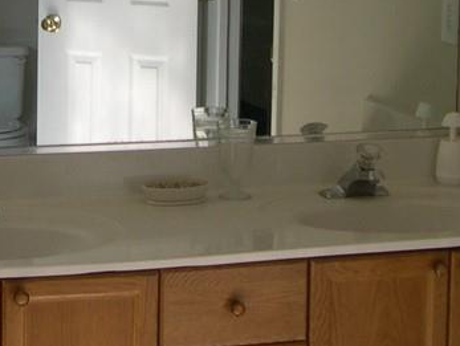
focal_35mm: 112
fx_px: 1490
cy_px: -48
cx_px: 81
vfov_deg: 13.0
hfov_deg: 17.4
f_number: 2.8
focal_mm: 8
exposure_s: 1/112
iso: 100
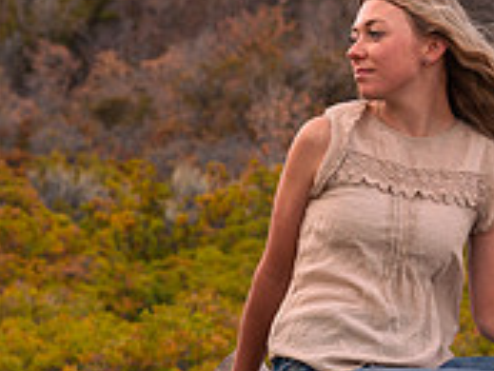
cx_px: 381
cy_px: 185
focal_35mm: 254
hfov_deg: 7.8
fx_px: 3627
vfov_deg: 5.9
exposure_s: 1/500
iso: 1250
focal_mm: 70
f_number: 5.6
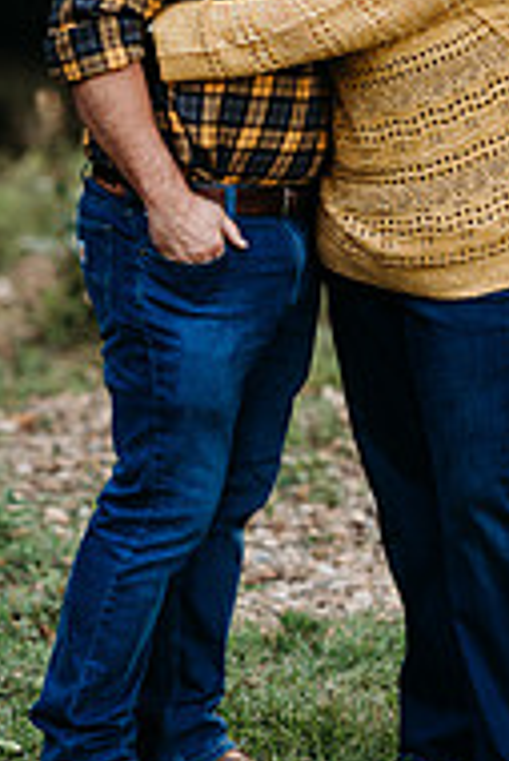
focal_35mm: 201
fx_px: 4255
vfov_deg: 10.2
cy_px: 180
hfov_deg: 6.8
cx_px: 333
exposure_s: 1/200
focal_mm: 85
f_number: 2.2
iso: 125
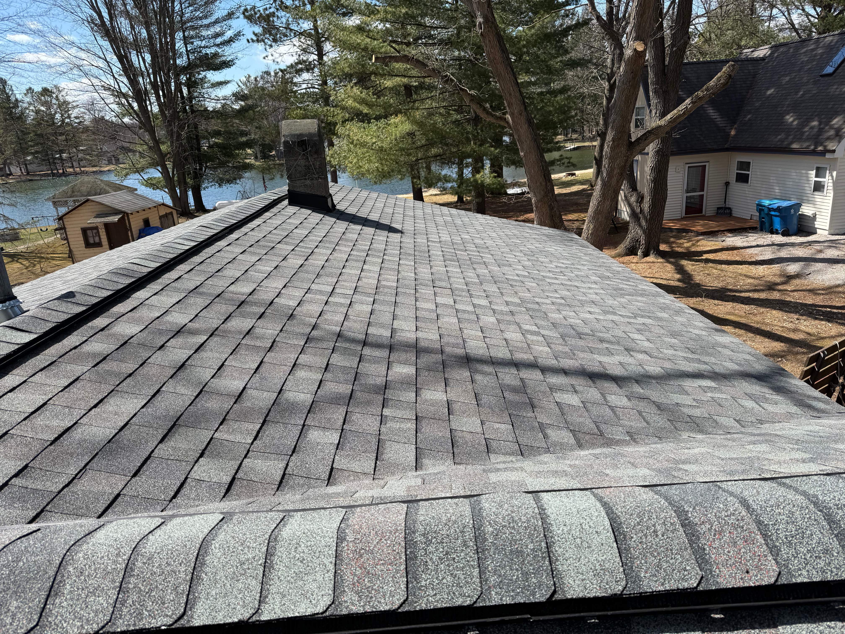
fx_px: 586
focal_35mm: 24
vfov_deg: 56.8
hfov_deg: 71.6
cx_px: 422
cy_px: 317
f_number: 1.78
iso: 80
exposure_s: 1/2959
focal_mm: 6.76
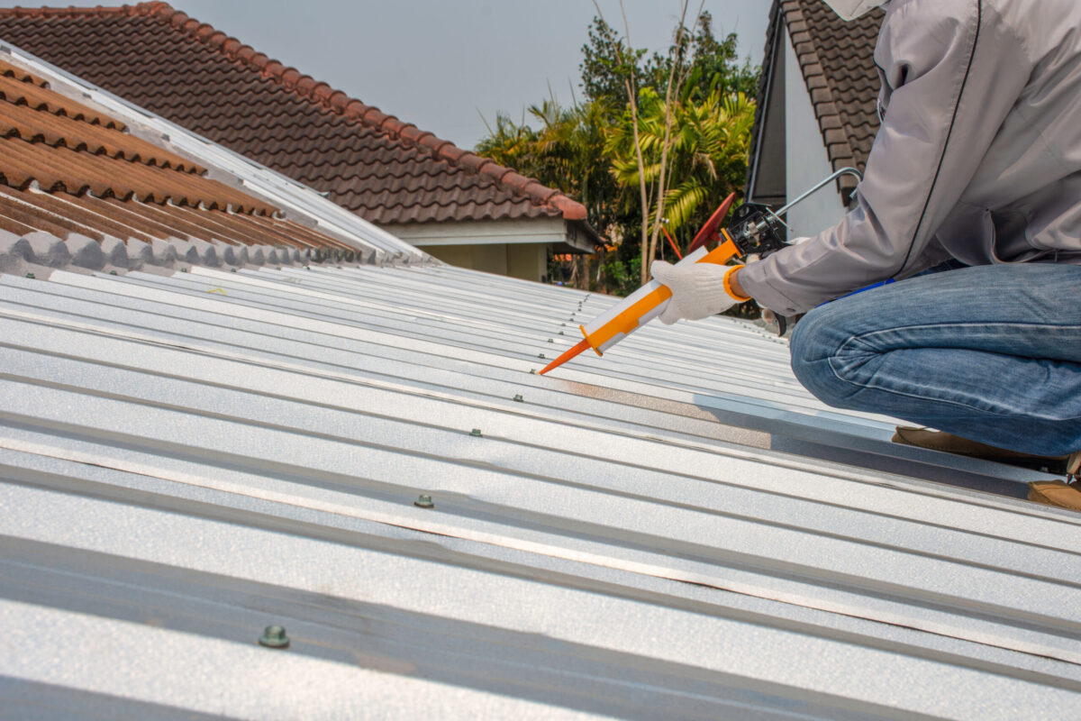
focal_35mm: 48
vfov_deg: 28.1
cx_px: 540
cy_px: 360
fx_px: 1441
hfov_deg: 41.1
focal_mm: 32
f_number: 11
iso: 100
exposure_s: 1/400
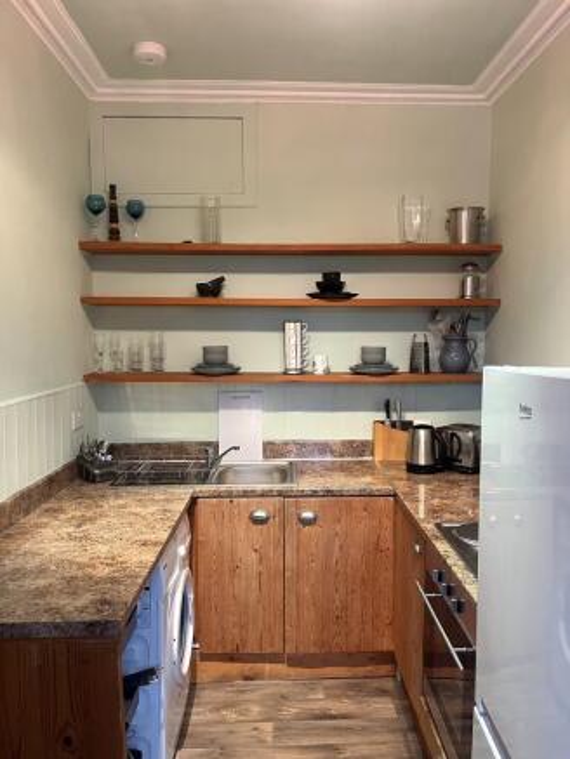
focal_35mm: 26
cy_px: 380
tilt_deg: -4.8
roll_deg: -0.4
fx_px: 571
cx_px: 285
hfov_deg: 53.1
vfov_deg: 67.3
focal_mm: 5.1
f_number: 1.6
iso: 250
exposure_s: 1/50
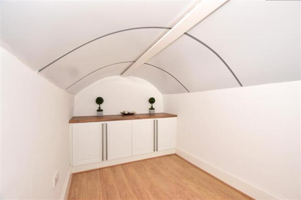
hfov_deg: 100.4
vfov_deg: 77.3
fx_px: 125
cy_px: 100
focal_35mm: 15
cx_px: 150
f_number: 5
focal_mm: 10
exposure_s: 1/60
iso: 200
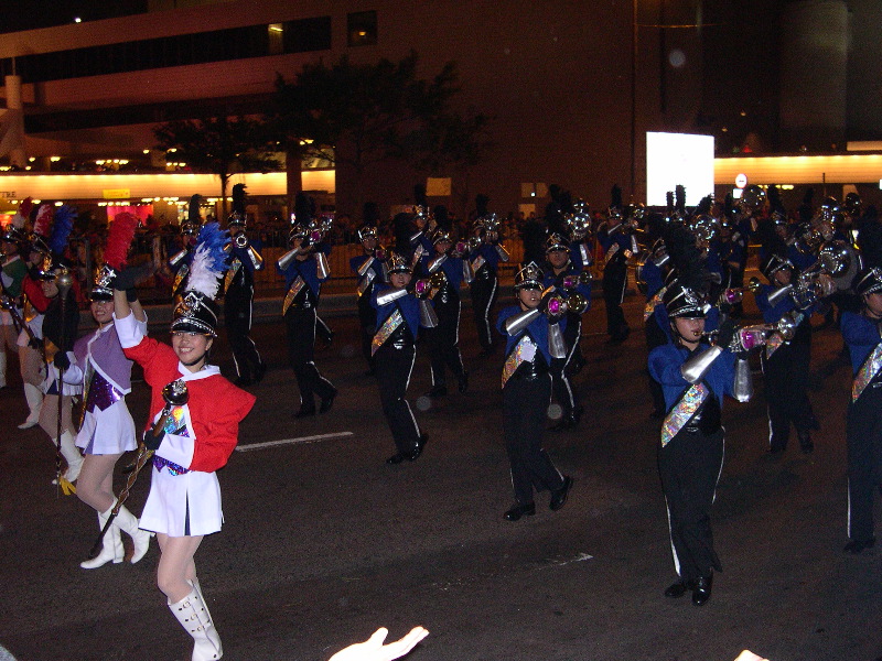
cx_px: 441
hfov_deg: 49.0
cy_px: 330
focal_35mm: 38
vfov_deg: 37.7
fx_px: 968
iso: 400
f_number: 2.8
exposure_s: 1/60
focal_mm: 8
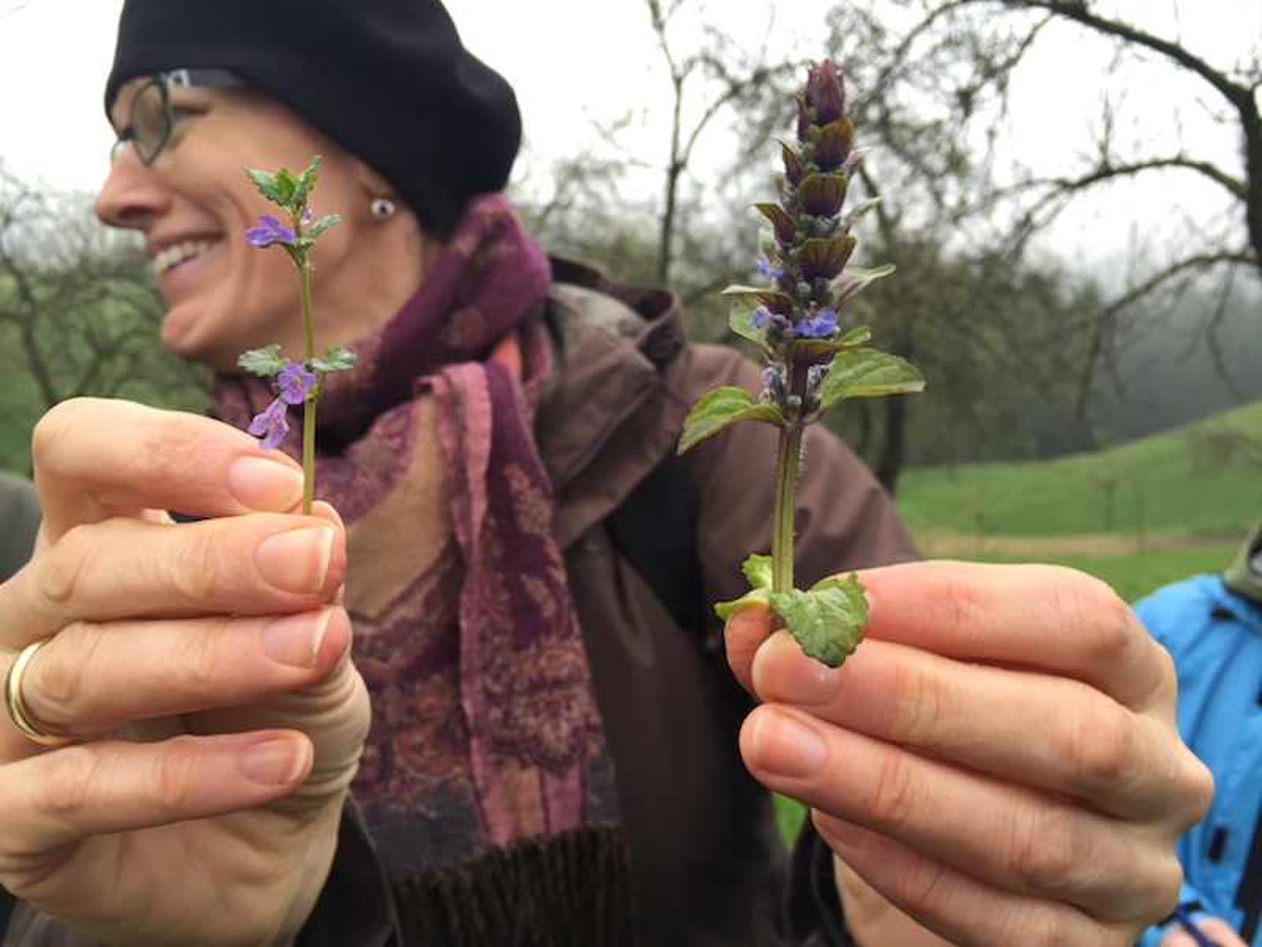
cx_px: 631
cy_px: 474
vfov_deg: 48.2
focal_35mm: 29
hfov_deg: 61.7
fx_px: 1057
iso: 40
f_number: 2.2
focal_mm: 4.15
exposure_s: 1/100
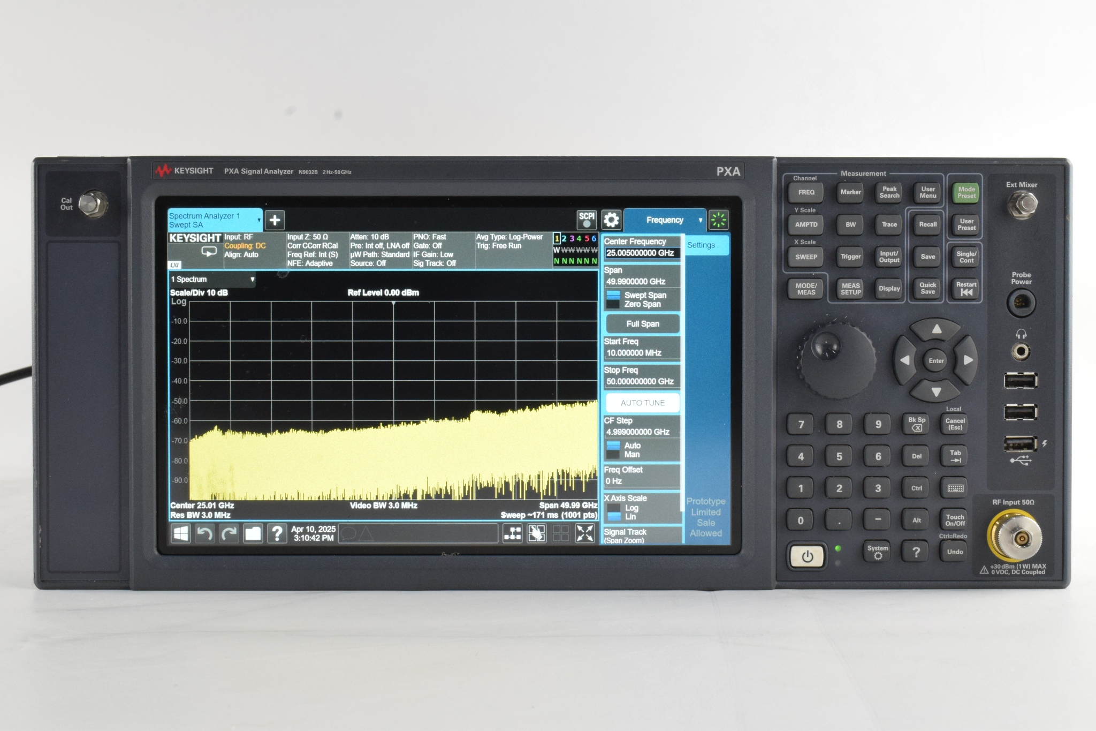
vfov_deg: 22.6
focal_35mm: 60
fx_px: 1826
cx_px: 548
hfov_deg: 33.4
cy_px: 366
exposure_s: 1/30
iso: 1600
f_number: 22
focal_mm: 40
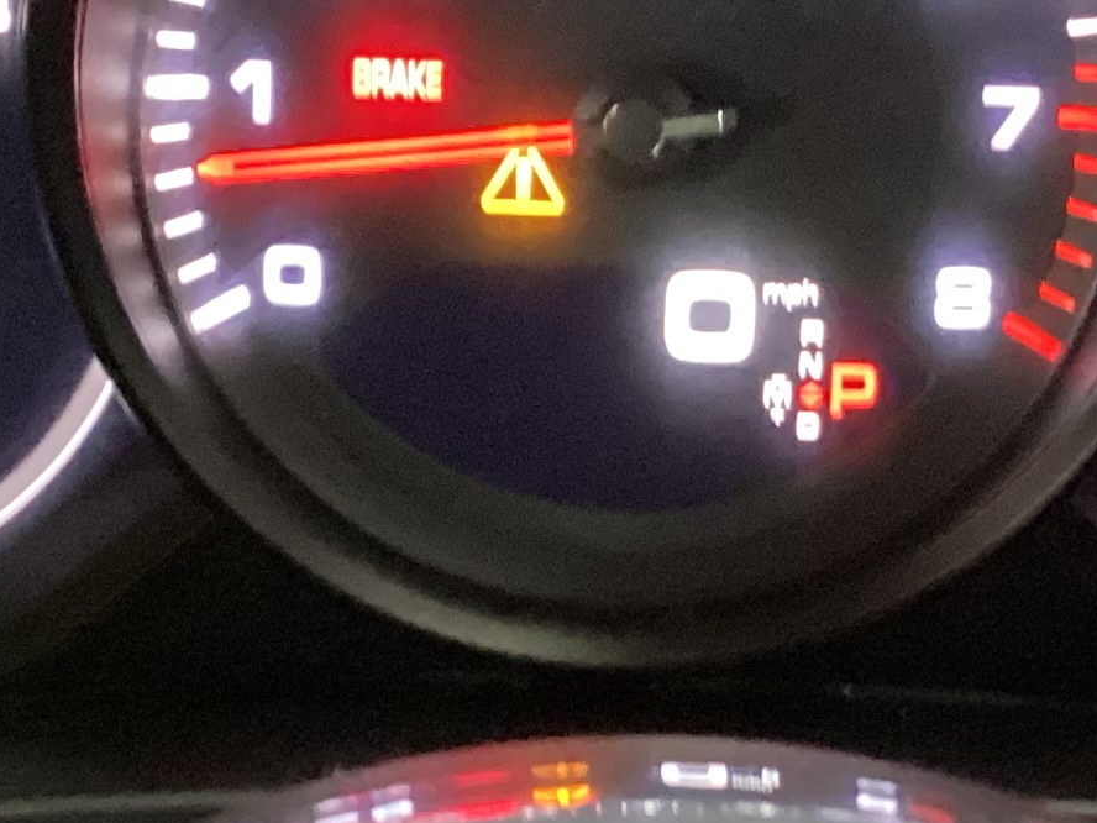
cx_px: 705
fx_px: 3613
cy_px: 267
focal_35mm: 114
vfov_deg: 13.0
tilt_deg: -23.9
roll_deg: -2.0
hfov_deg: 17.2
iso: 800
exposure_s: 1/20
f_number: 2.4
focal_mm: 3.3
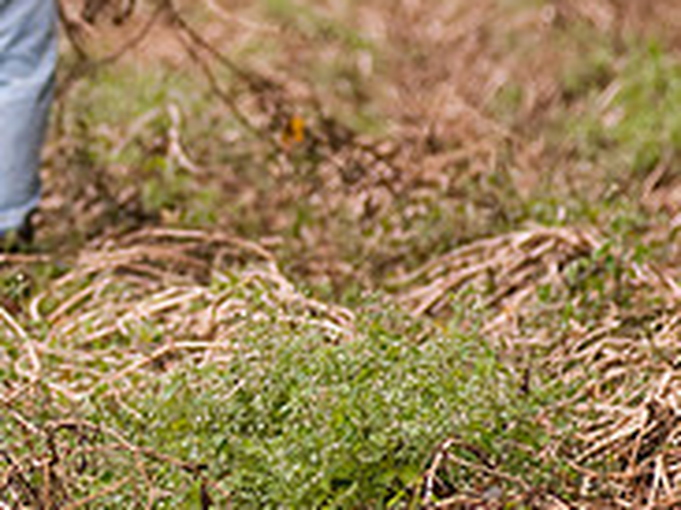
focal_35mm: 665
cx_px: -171
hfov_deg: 3.0
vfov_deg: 2.2
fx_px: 13065
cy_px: -30
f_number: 3.5
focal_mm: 145
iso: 400
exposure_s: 1/800
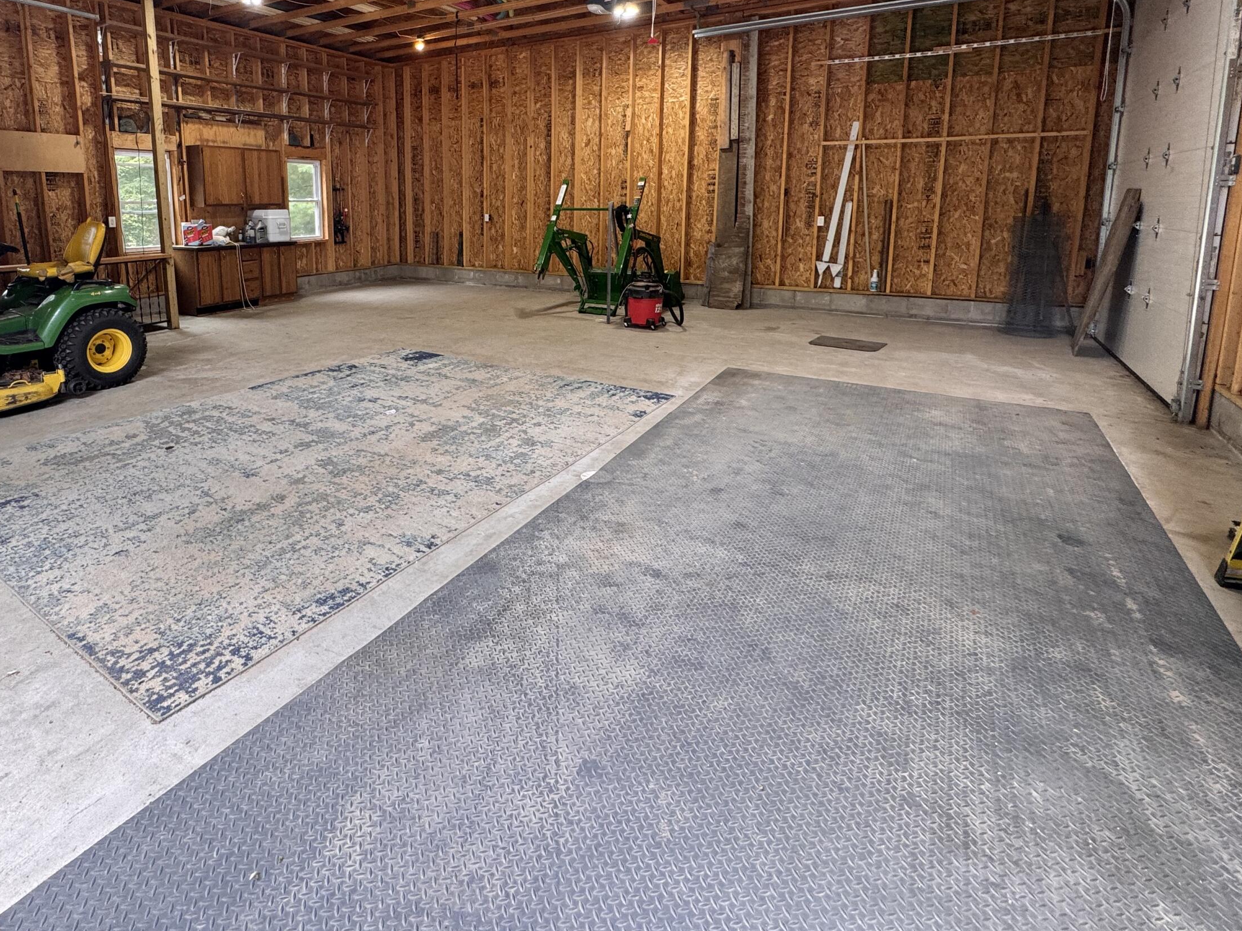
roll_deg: -0.4
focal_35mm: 19
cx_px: 497
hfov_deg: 83.6
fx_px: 682
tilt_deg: -9.0
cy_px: 303
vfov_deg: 66.6
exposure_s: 1/99
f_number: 2.2
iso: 80
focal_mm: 2.22
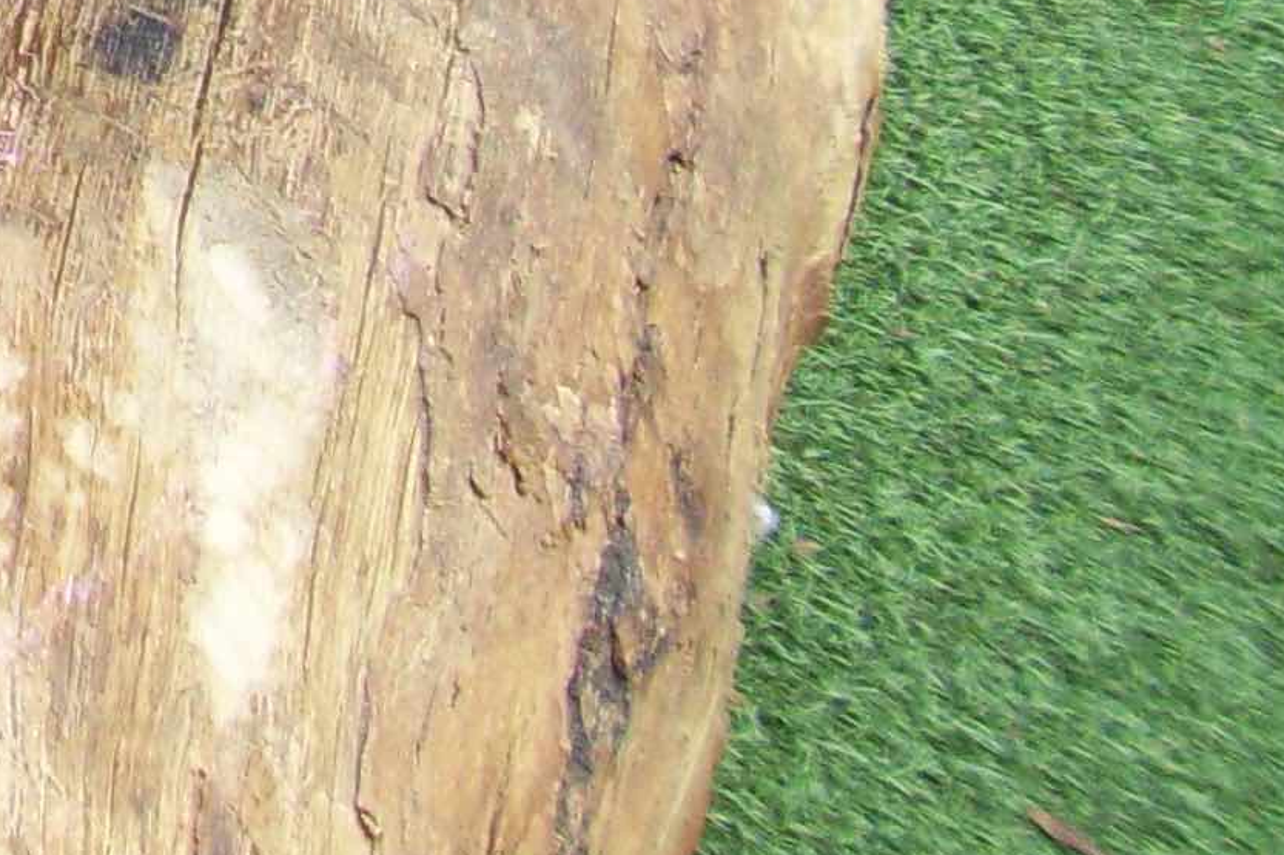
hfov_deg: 12.3
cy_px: -832
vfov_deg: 8.8
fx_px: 5242
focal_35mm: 147
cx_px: -1292
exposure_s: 1/125
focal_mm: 5.7
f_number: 2.9
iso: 80
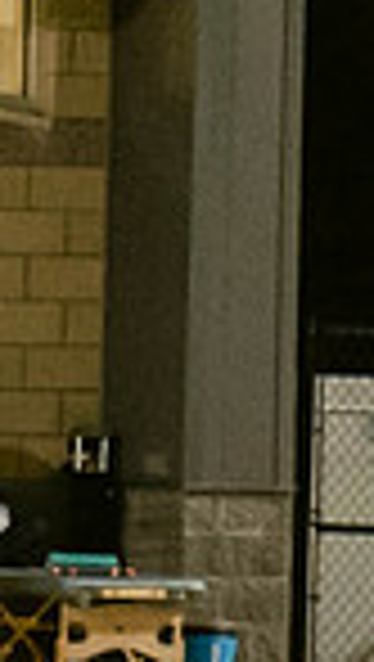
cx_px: -2740
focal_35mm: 1243
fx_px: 21852
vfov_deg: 1.7
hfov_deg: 1.0
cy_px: 259
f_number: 4
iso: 2000
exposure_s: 1/160
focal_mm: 70
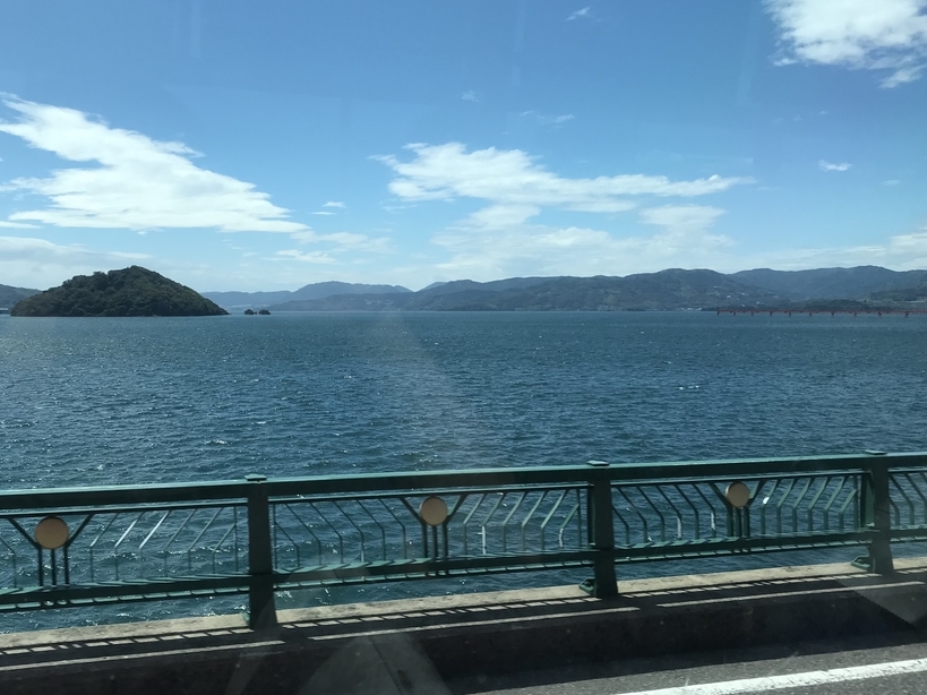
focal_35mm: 35
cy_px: 317
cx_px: 397
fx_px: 937
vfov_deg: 40.7
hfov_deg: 52.5
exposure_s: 1/1064
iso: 20
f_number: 1.8
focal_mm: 3.99
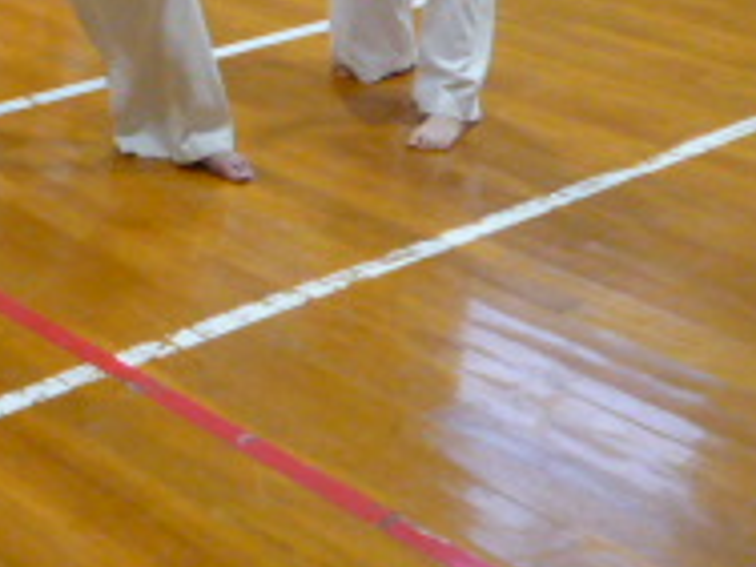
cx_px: -92
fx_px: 1856
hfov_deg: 21.7
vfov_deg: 16.3
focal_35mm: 85
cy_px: -205
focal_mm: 4.4
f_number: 2.8
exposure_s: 1/50
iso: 400
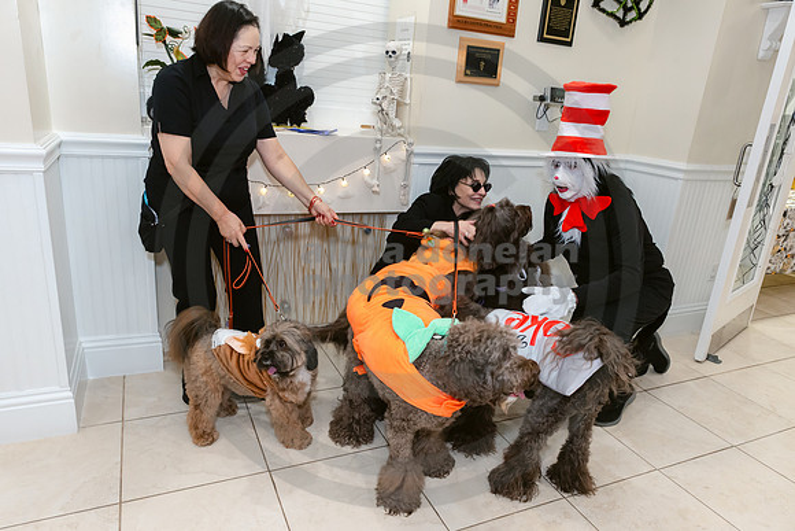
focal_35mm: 24
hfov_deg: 73.7
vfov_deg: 53.2
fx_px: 530
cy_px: 266
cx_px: 398
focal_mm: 24
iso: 2500
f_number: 9
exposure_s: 1/60
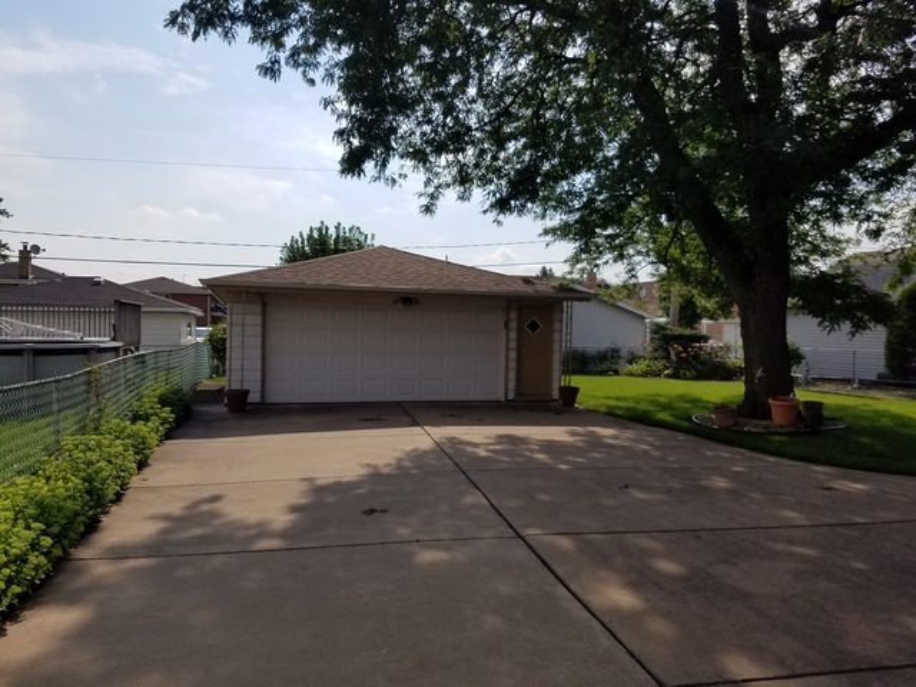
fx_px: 688
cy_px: 344
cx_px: 458
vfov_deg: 53.1
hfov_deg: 67.3
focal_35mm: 26
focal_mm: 4.2
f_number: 1.7
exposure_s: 1/7664
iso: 50
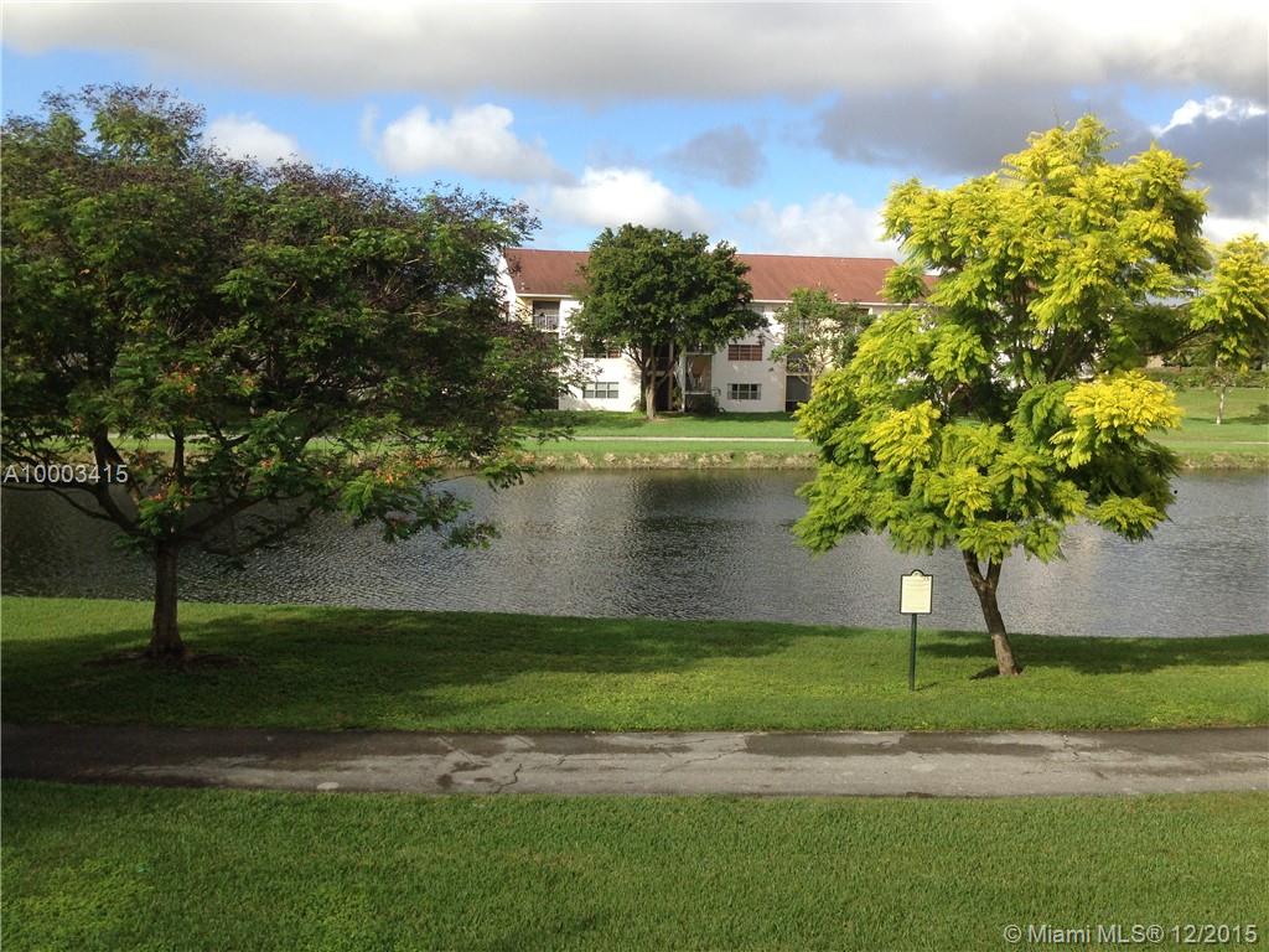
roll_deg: +0.8
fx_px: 1210
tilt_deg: -8.5
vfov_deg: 42.9
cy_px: 476
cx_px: 634
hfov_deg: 55.4
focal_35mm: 33
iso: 50
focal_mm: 4.12
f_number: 2.4
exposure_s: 1/1323
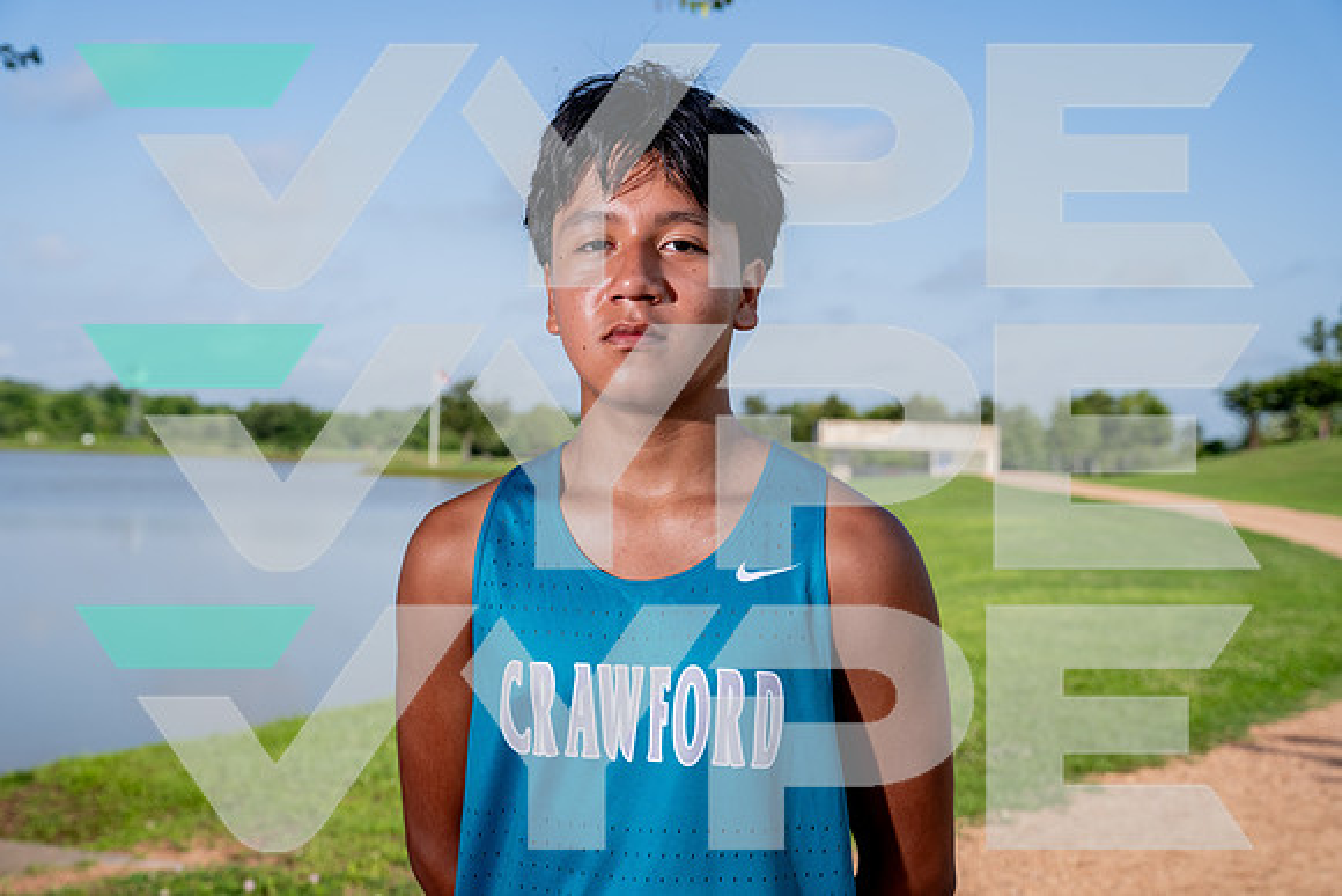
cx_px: 671
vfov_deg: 27.5
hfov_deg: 40.3
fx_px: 1827
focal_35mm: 49
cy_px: 448
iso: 100
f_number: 5.6
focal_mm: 49
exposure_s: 1/640
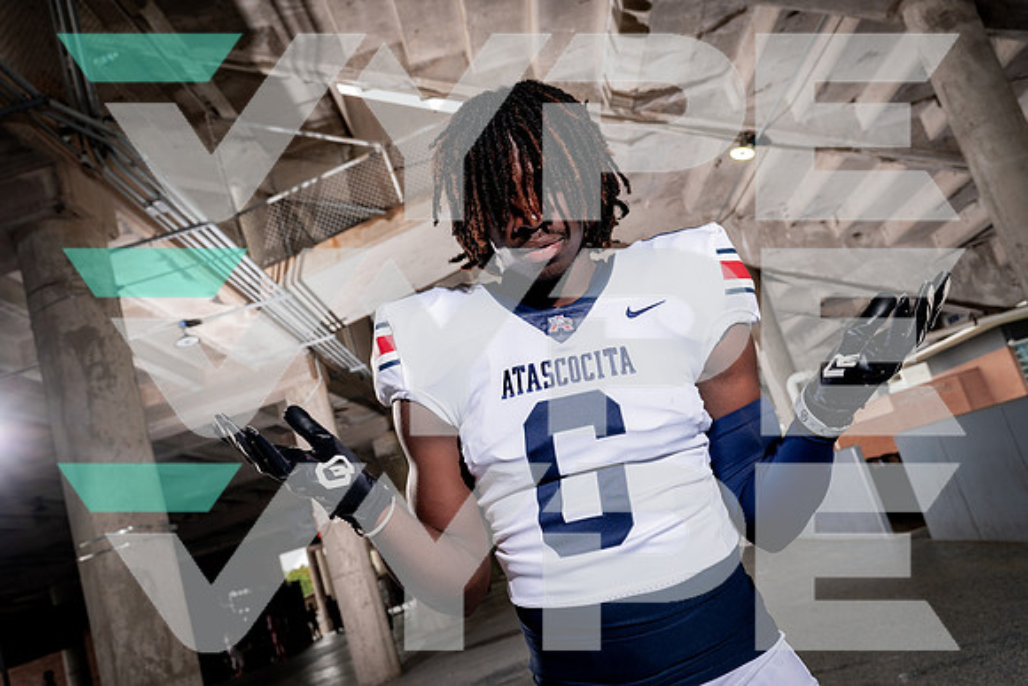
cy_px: 343
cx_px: 514
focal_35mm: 33
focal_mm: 32
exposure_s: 1/250
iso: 320
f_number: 6.3
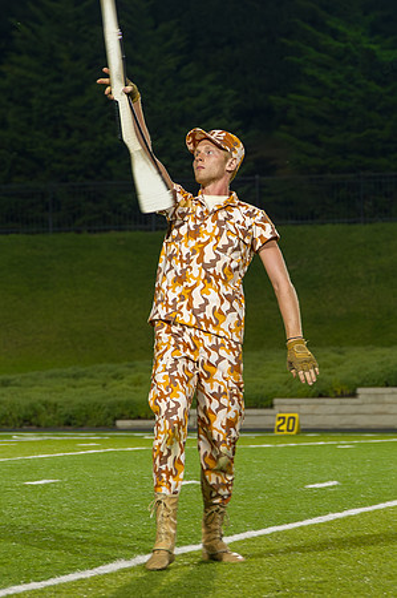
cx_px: 232
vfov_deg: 10.0
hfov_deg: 6.7
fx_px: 3409
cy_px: 330
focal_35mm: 206
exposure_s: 1/160
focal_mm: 120
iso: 2500
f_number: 5.6
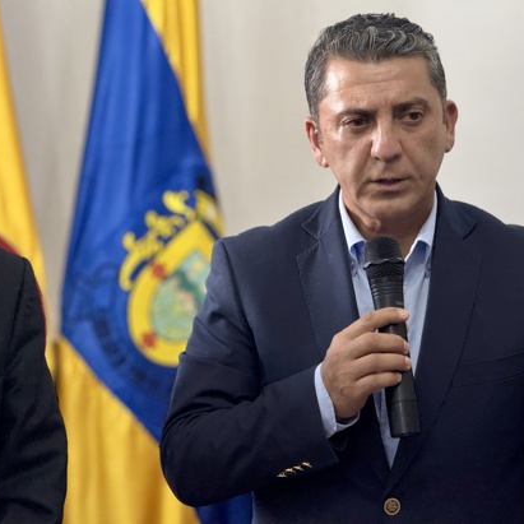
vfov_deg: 12.3
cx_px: 293
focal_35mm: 142
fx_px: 2432
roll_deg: +0.8
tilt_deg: -0.2
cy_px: 262
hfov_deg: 12.3
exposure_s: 1/40
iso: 640
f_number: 2.8
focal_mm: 15.66
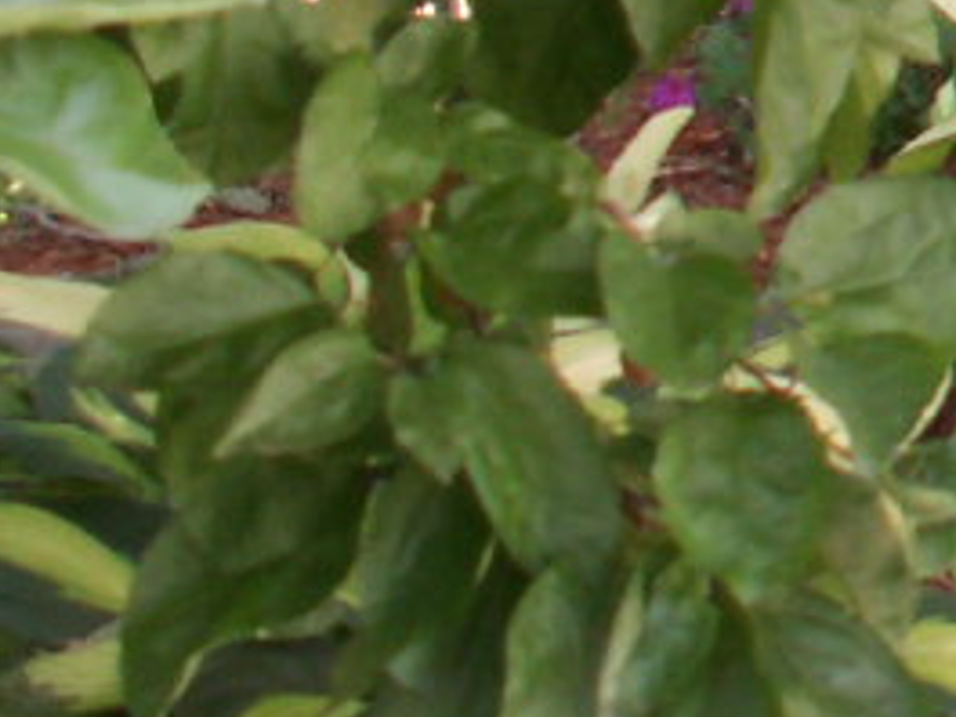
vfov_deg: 6.9
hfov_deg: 8.5
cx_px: 2376
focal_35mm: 212
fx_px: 5855
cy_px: -424
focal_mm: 5.86
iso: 50
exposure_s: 1/60
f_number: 2.8
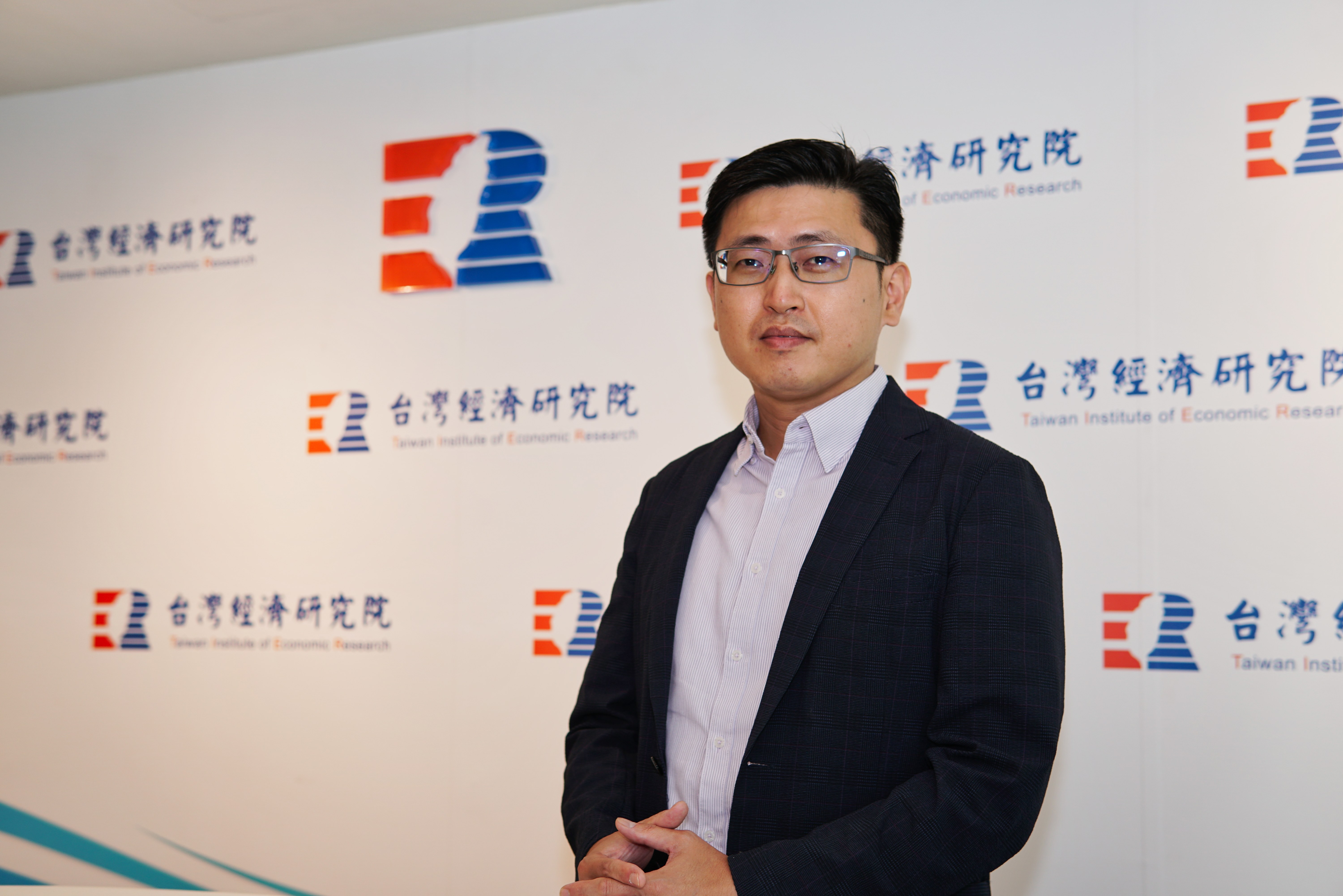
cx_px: 672
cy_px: 448
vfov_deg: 29.9
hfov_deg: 43.6
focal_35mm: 45
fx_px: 1679
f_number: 2.5
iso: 100
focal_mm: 30
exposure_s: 1/60
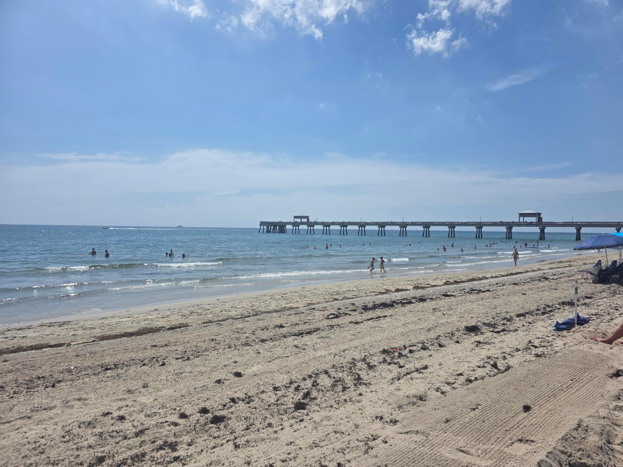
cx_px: 312
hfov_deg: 73.9
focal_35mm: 23
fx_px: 414
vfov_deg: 58.9
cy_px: 234
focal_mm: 6.3
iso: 50
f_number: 1.7
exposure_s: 1/7944
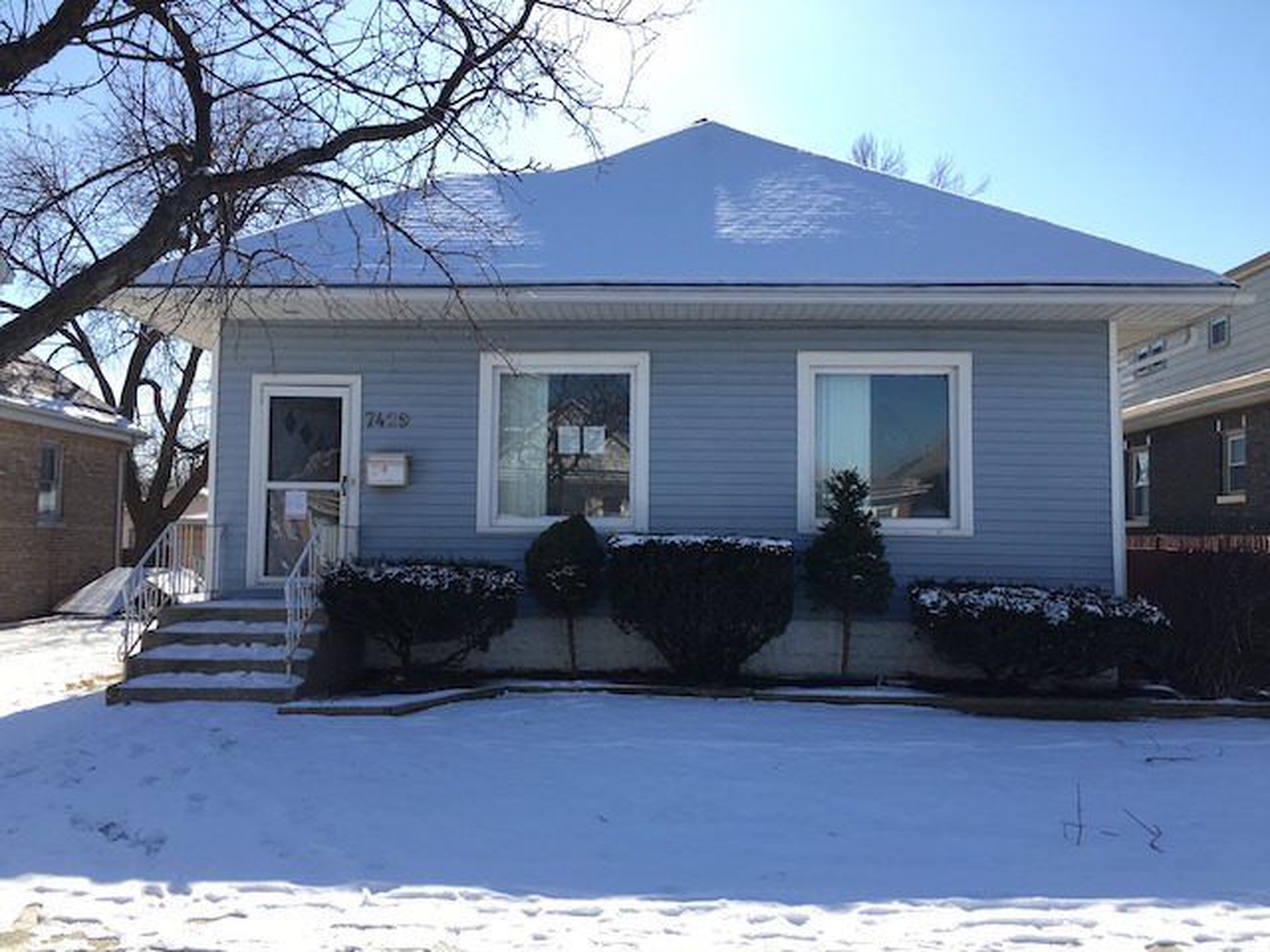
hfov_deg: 61.7
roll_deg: -0.1
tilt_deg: +2.4
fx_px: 1064
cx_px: 635
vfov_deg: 48.2
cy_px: 476
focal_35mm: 29
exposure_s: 1/927
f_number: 2.2
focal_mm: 4.15
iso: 25
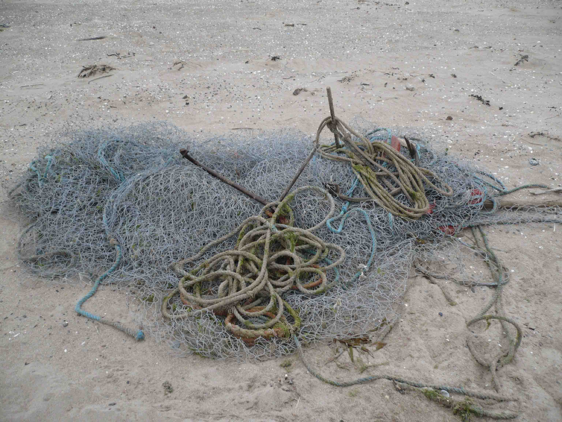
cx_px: 281
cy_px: 211
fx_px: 568
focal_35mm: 35
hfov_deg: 52.6
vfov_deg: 40.7
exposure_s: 1/125
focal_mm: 5.8
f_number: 2.8
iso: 100
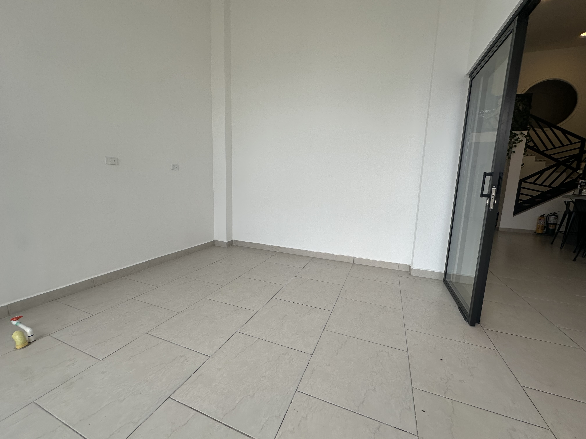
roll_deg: -2.8
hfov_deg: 102.1
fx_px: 237
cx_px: 293
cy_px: 220
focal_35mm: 14
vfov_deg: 85.7
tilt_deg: -3.2
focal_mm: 2.22
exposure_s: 1/299
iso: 40
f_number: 2.2
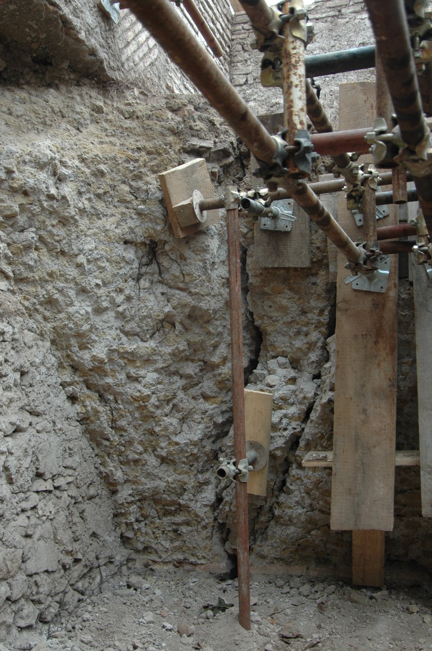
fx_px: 649
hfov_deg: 36.8
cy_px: 326
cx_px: 216
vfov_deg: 53.2
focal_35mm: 36
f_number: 3.5
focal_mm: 24
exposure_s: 1/30
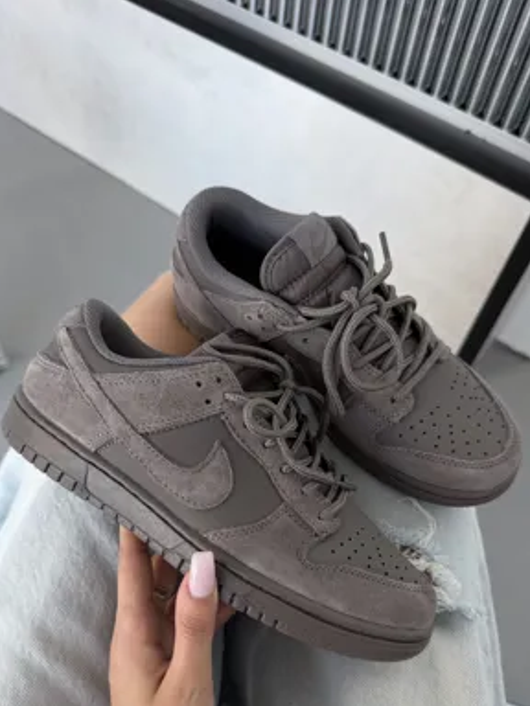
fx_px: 612
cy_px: 438
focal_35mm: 30
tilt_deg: -58.5
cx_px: 243
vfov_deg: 59.3
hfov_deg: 46.8
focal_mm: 6.76
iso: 160
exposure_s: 1/121
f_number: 1.78
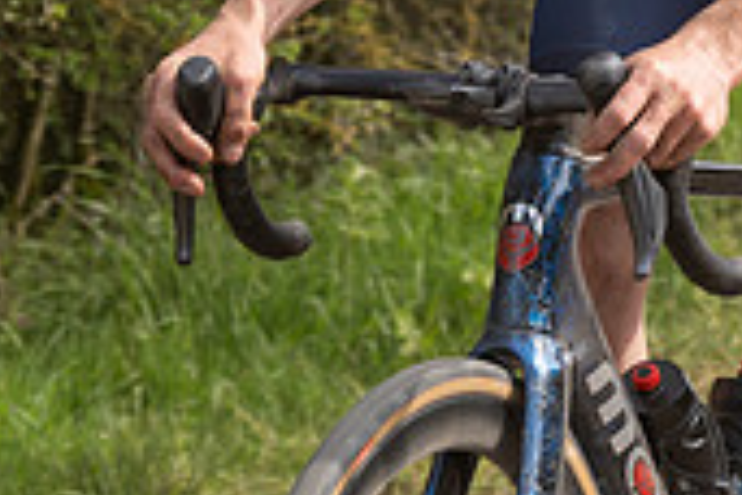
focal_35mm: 295
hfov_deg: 7.0
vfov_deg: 4.6
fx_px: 6080
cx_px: 469
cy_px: -452
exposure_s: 1/1000
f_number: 5
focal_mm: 70
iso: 320
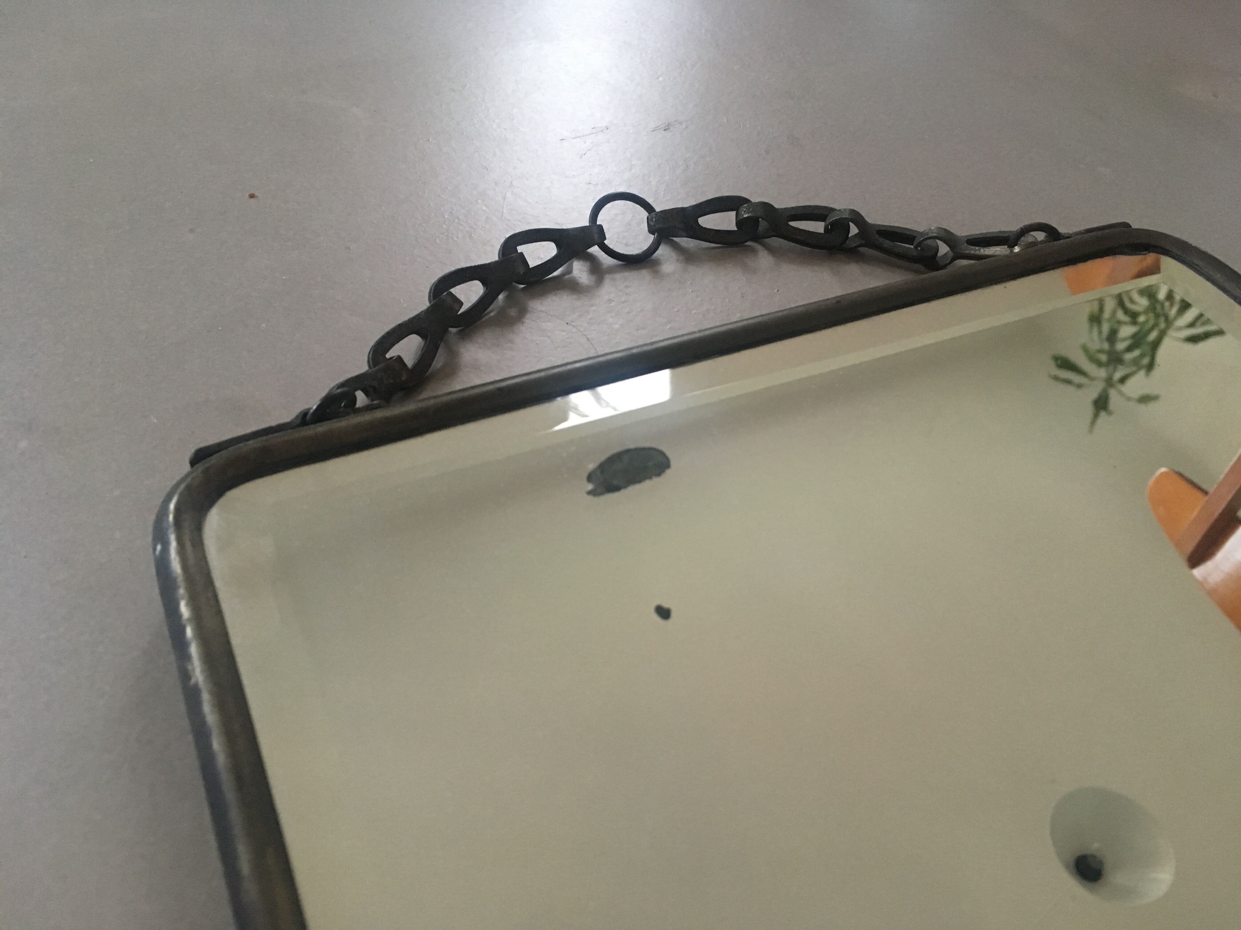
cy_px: 465
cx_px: 620
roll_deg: -7.4
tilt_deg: -44.8
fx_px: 1040
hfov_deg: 61.7
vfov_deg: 48.2
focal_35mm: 29
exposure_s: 1/33
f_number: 2.2
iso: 250
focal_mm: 4.15
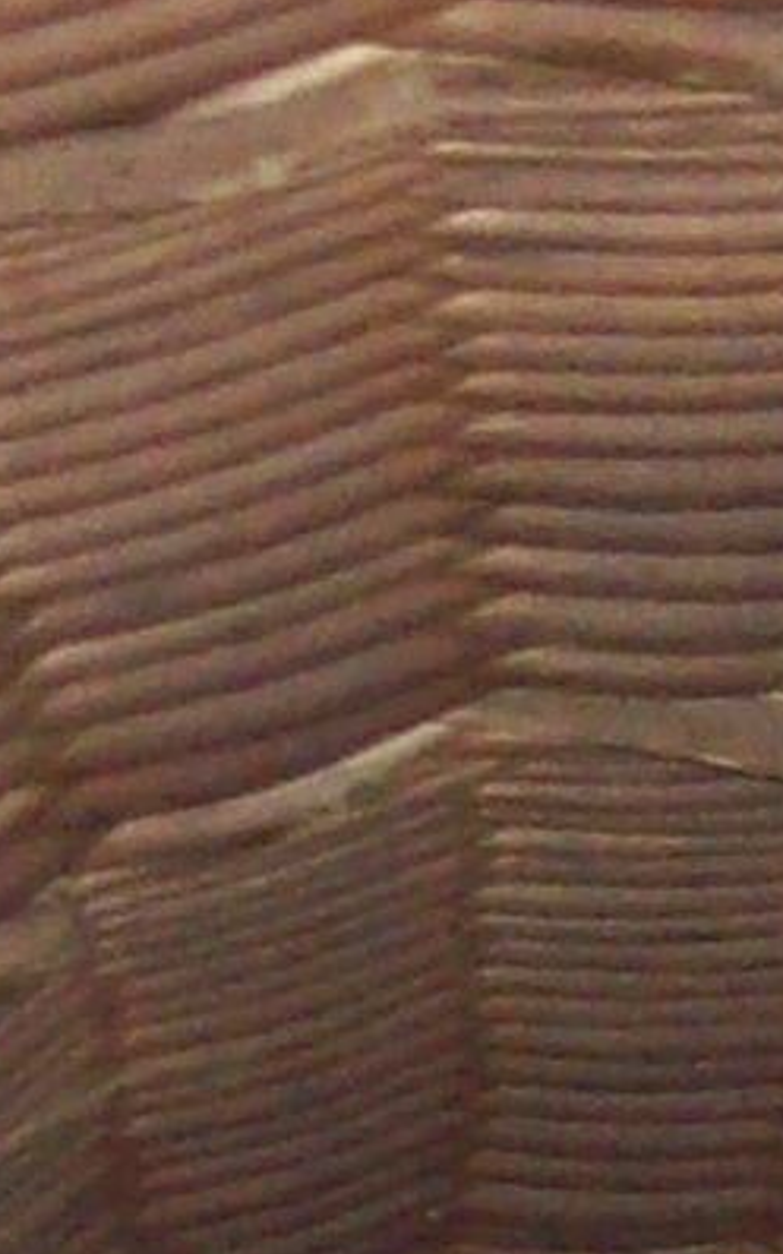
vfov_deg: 7.6
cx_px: 499
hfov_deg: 4.8
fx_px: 9359
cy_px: 1090
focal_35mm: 274
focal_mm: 6
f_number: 2.7
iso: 200
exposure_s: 1/64
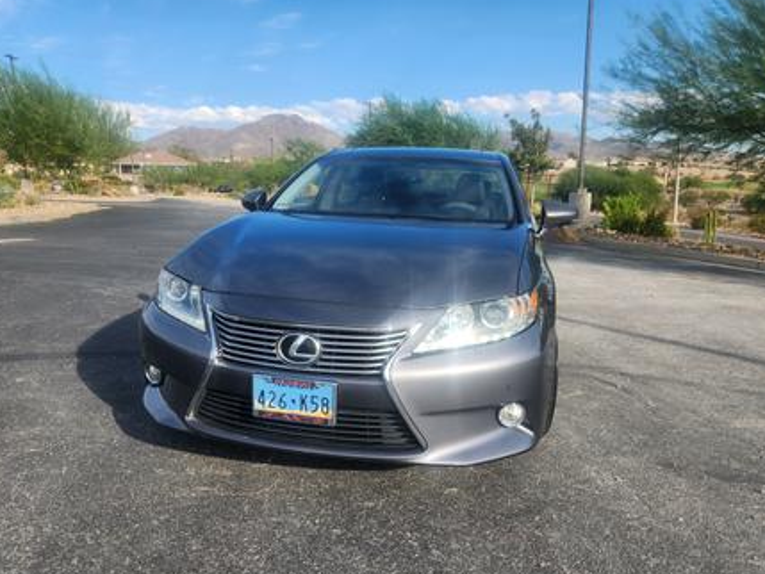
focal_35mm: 27
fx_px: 597
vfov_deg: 51.3
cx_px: 380
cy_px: 308
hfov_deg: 65.3
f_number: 1.8
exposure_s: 1/805
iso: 20
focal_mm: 5.4
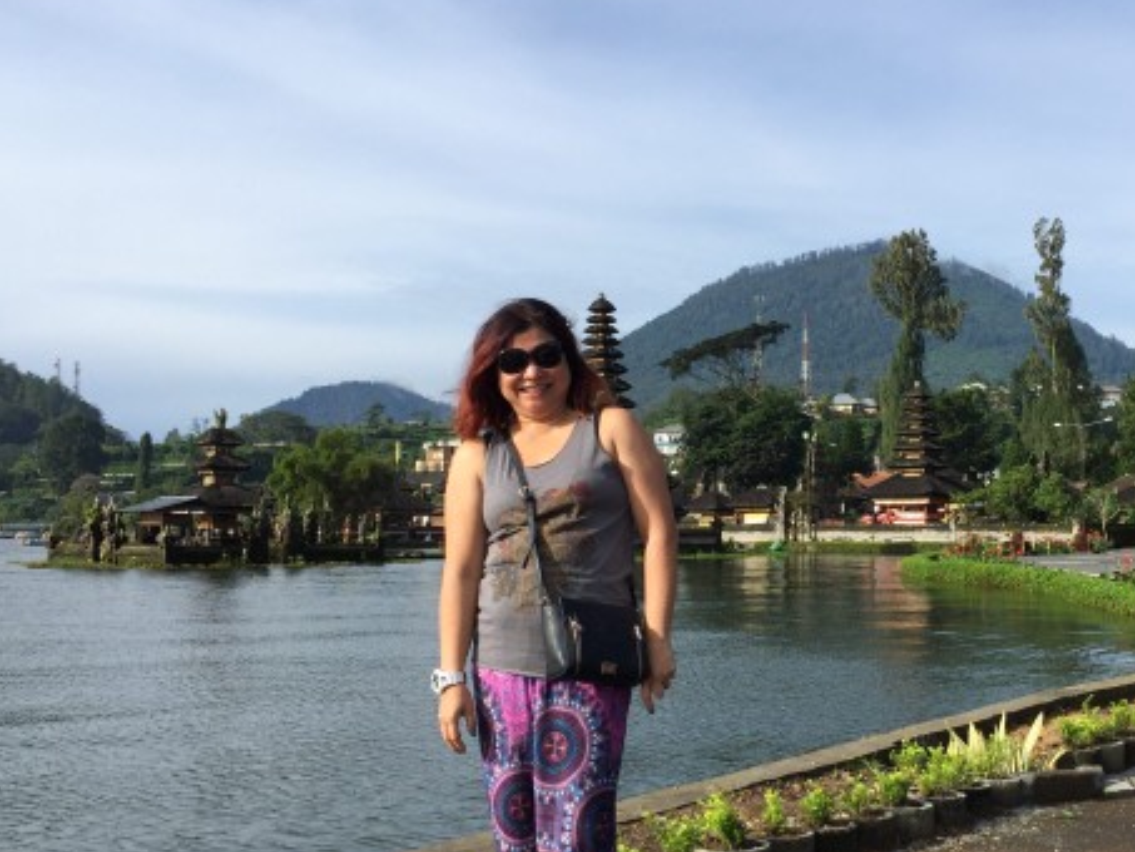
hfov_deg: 45.2
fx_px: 1345
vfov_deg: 35.0
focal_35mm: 41
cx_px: 742
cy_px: 529
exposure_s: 1/1883
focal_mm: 4.15
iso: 32
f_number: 2.2
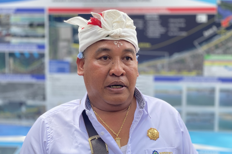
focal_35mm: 55
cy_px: 83
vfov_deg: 24.6
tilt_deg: -4.3
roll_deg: -0.7
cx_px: 114
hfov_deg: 36.2
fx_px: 354
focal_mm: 6
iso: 20
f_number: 2
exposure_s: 1/122
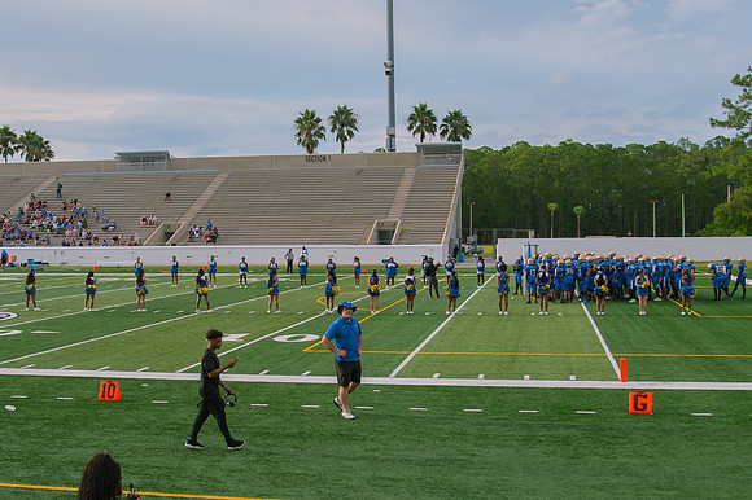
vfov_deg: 27.2
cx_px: 303
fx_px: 1033
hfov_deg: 39.8
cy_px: 238
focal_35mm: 49
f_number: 4
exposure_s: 1/400
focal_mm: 24
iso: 100
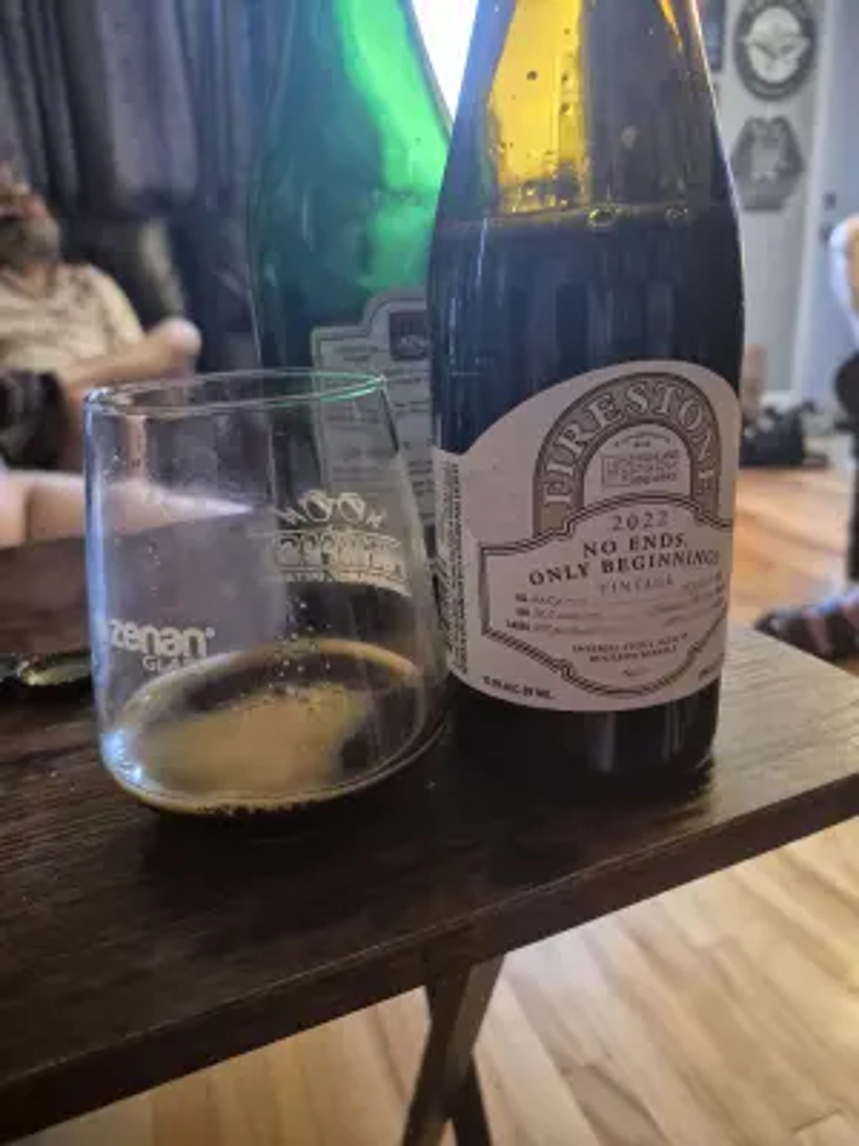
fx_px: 761
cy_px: 573
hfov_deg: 58.9
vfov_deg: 73.9
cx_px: 430
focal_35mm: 23
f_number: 1.8
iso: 1250
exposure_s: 1/24
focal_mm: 5.4
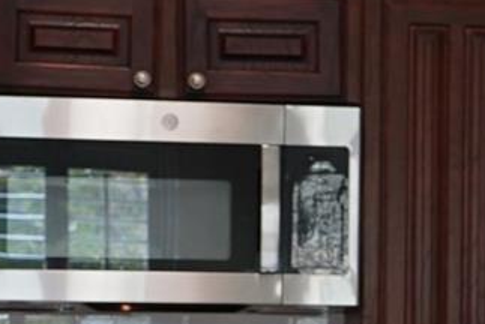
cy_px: 338
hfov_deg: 9.5
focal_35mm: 209
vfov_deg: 6.6
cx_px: 793
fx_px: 2818
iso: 500
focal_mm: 33
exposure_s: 1/60
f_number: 5.6
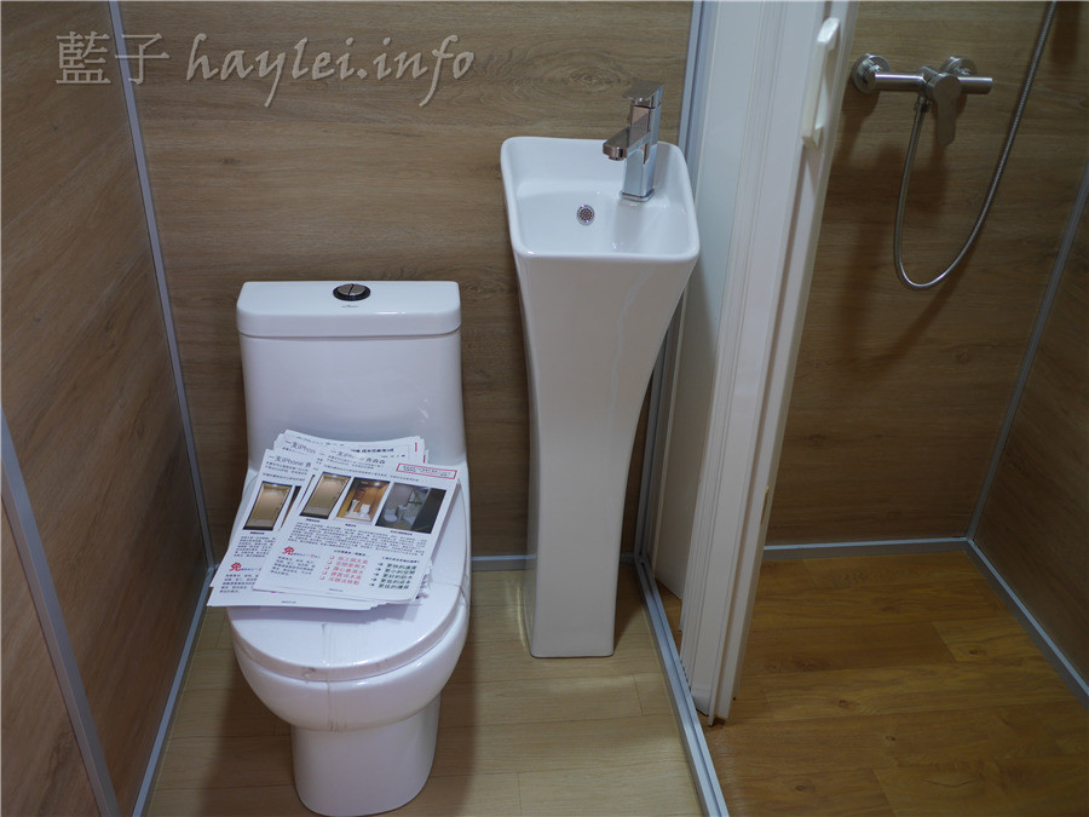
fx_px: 944
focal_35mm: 30
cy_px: 408
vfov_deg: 46.8
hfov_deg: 60.0
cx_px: 544
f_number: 1.7
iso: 200
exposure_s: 1/100
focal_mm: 15
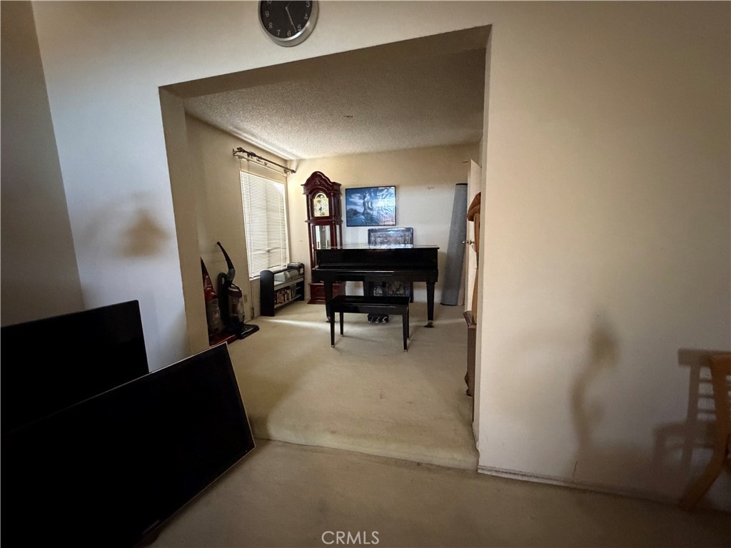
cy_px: 274
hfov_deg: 102.1
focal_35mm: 14
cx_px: 366
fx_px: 296
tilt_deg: -7.6
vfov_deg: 85.7
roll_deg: +2.1
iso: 1250
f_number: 2.2
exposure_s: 1/40
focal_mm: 2.22
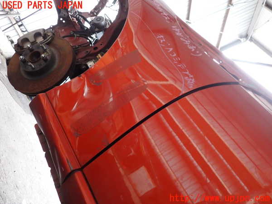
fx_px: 236
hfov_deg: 60.0
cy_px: 102
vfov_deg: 46.8
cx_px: 136
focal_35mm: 30
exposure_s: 1/60
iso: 200
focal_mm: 5.4
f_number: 2.3
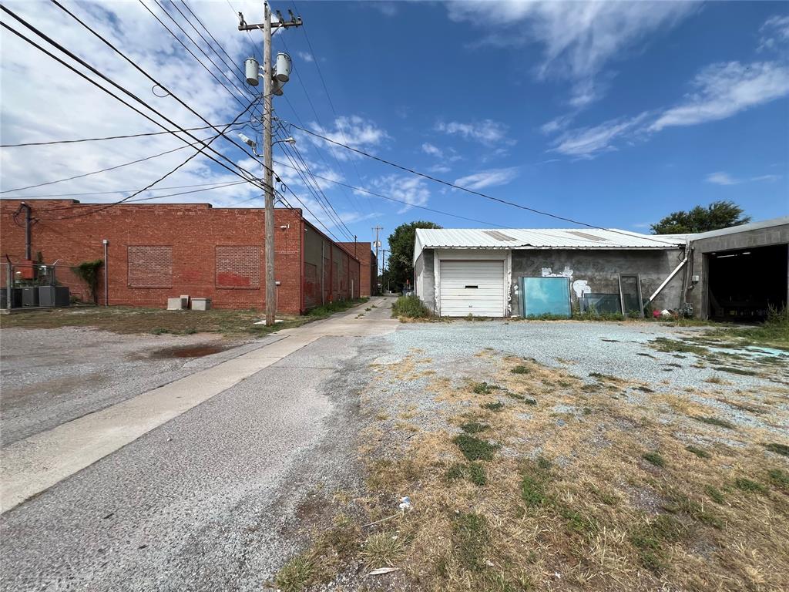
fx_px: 296
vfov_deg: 89.9
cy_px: 296
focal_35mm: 13
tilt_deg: +0.6
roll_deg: -0.2
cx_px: 394
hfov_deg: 106.2
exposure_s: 1/2273
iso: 32
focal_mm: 1.57
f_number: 1.8
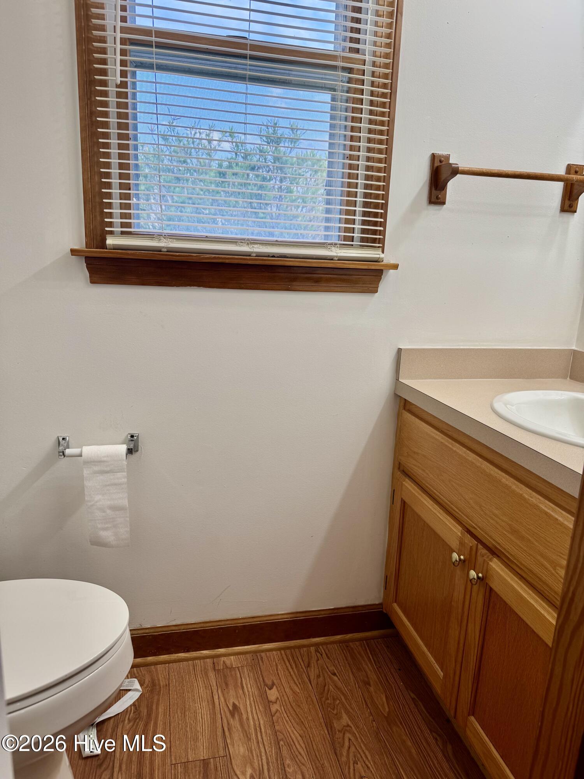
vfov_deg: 71.6
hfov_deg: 56.8
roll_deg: -1.8
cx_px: 292
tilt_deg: -14.4
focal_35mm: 24
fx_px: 540
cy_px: 390
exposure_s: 1/129
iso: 50
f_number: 1.78
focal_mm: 6.76
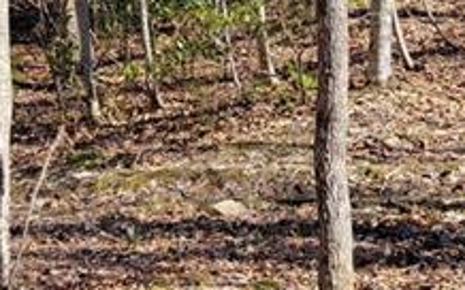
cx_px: 186
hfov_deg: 21.4
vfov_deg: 13.4
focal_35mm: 97
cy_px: 256
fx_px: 1229
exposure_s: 1/732
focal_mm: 5.4
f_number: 1.8
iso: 40
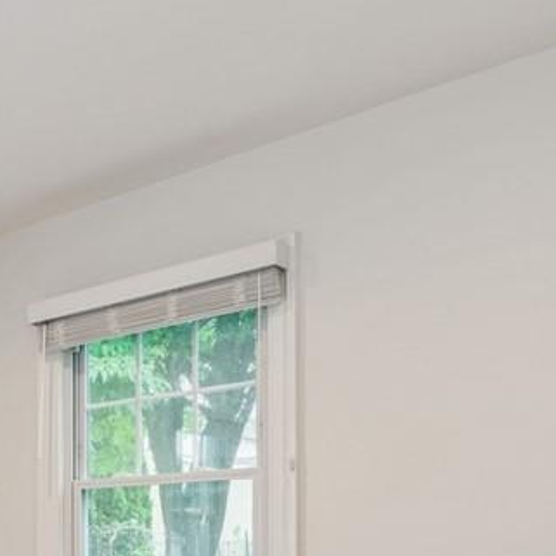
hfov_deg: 30.7
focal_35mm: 46
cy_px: 595
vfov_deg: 32.8
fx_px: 836
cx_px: -124
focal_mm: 16
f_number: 9
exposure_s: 1/5
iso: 200
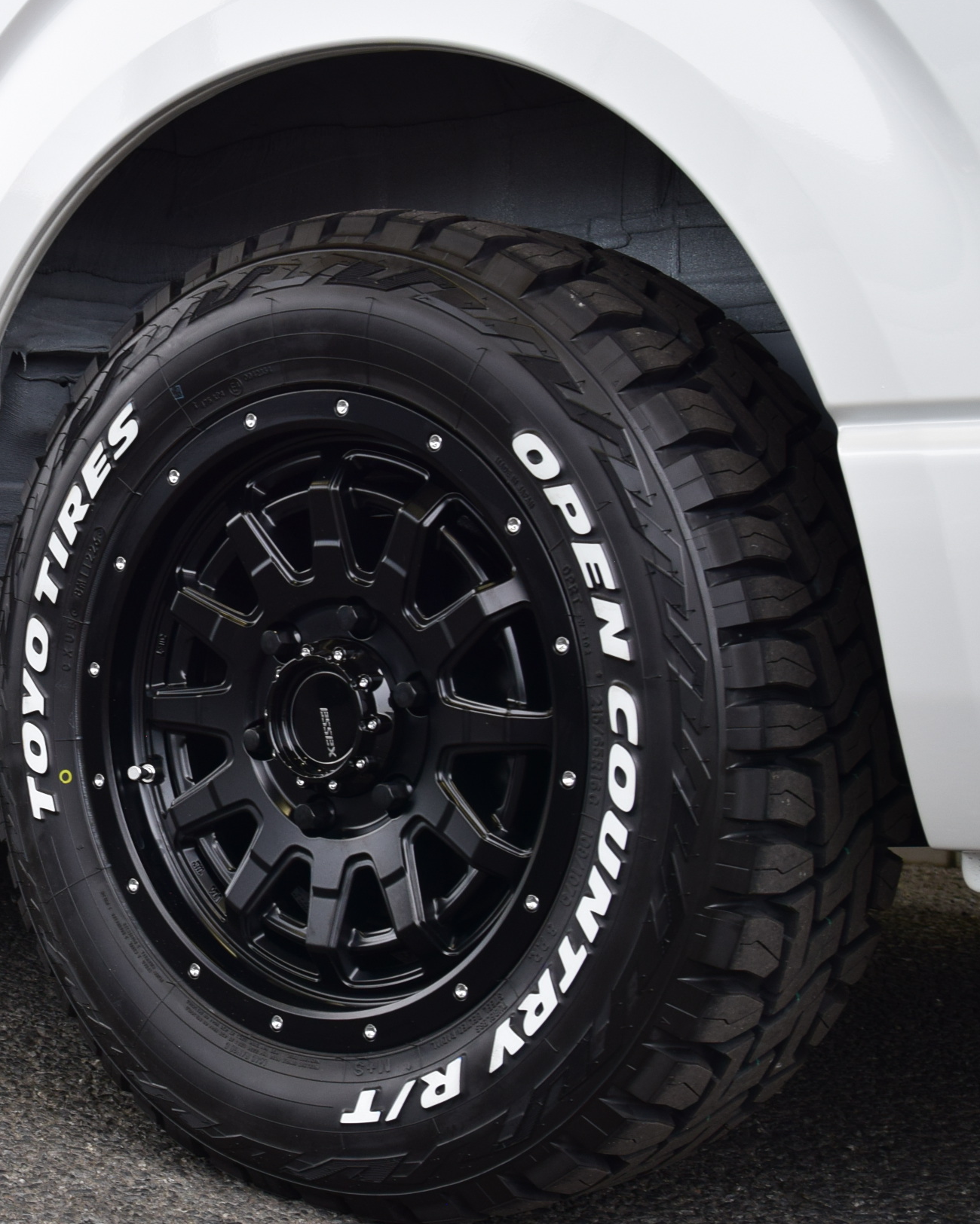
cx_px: 0
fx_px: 2352
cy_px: 581
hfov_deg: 22.6
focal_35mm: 65
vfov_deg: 29.2
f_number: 9
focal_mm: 25
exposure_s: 1/125
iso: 400
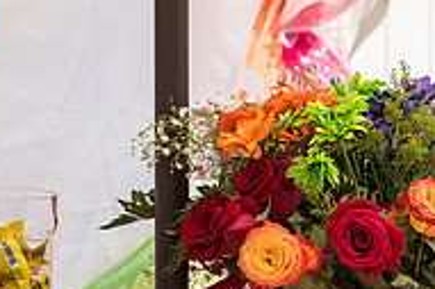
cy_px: 361
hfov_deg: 9.6
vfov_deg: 6.4
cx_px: 14
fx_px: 2571
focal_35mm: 213
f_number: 4.5
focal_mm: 70
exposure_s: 1/800
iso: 200
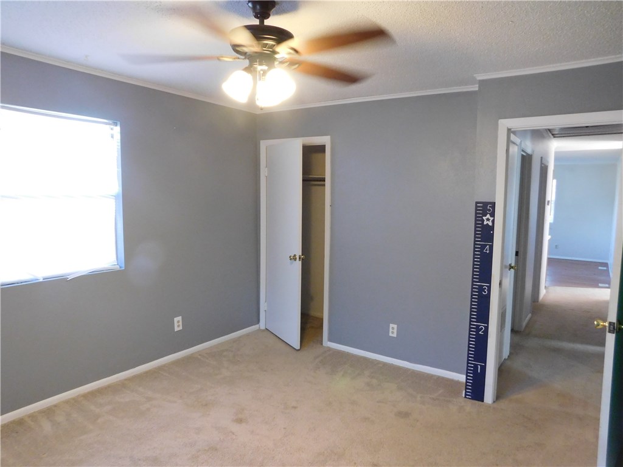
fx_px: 432
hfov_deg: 71.6
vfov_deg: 56.8
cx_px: 312
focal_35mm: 24
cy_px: 234
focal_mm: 4.1
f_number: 3
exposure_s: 1/30
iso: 400
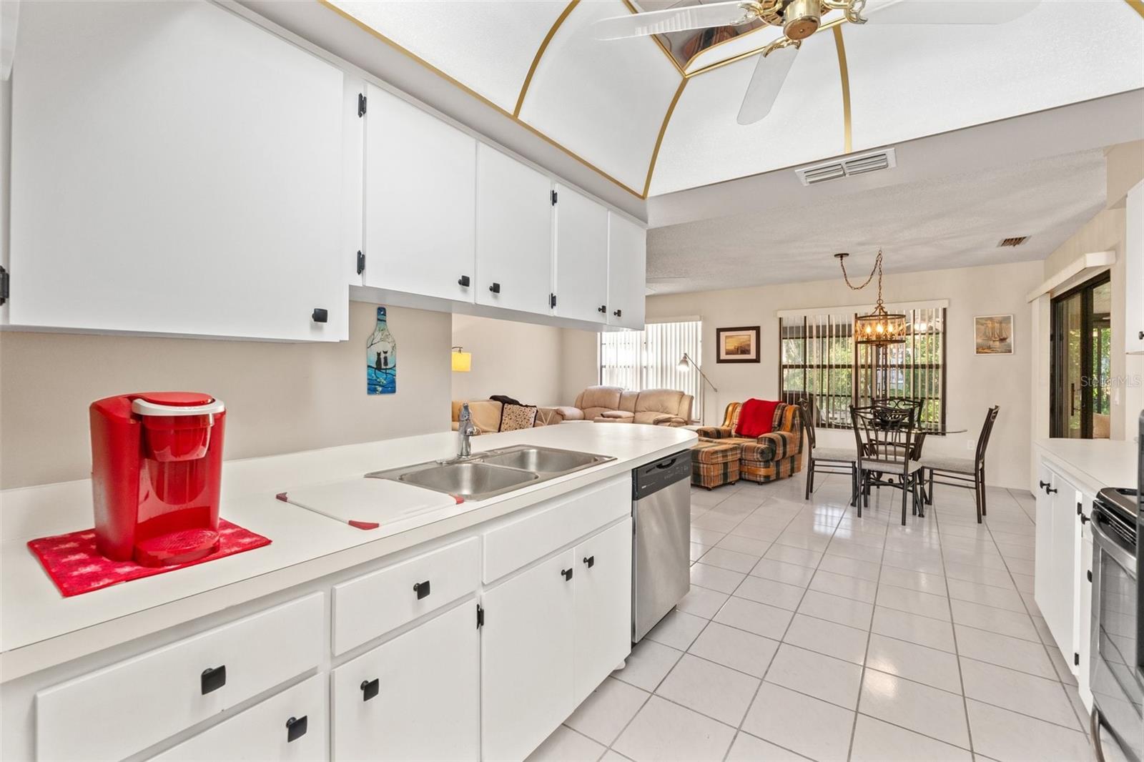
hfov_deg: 100.4
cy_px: 381
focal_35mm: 15
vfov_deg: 77.3
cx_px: 572
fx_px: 477
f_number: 7.1
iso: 400
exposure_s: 1/4
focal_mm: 10
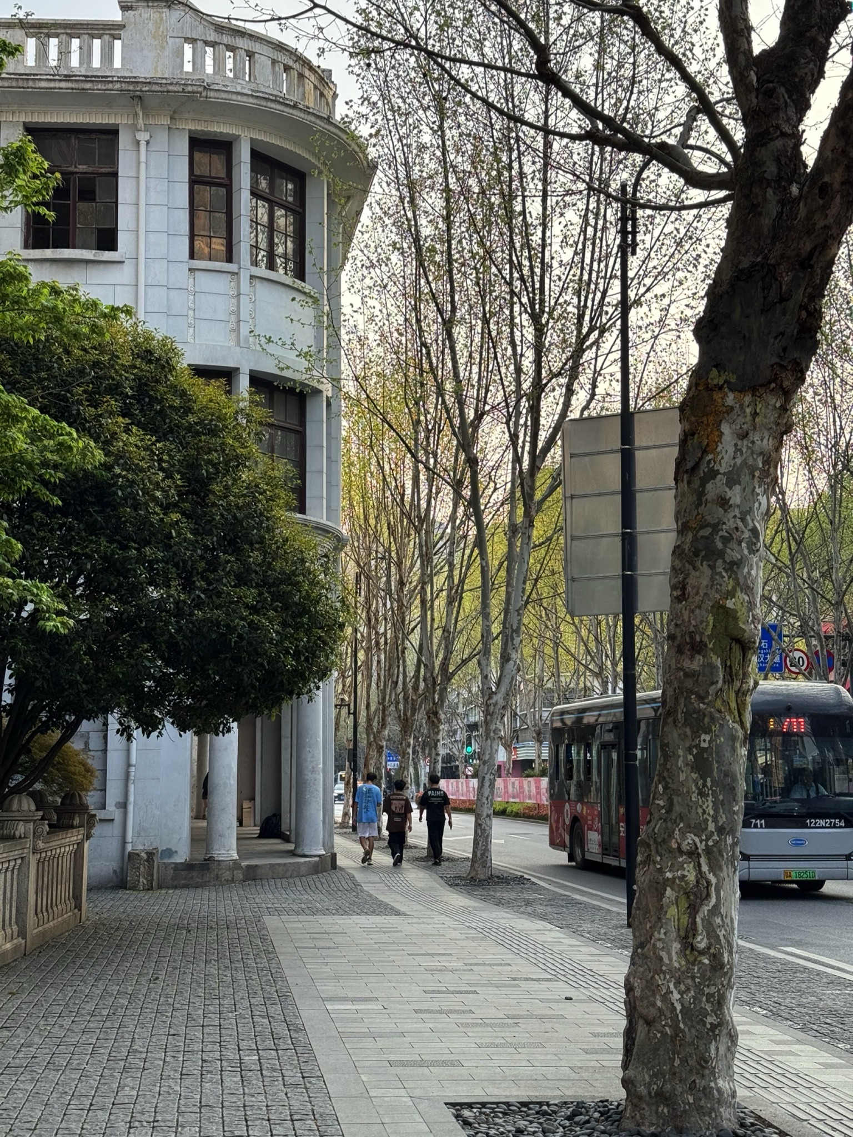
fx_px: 1577
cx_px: 426
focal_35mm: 48
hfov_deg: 30.3
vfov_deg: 39.7
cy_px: 568
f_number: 1.78
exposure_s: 1/563
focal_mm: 6.76
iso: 64
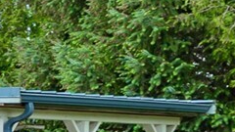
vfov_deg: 10.5
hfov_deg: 11.5
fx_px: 692
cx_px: -463
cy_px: 198
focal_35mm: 111
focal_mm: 15
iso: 80
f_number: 8
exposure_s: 1/60
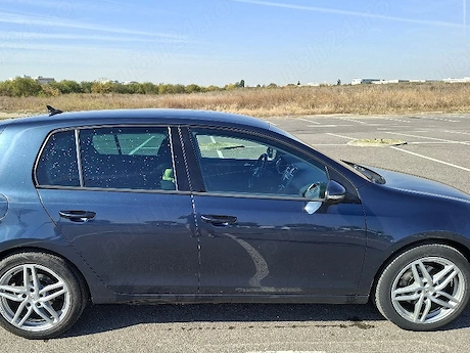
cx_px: 206
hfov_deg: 59.8
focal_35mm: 30
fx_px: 407
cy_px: 213
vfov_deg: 46.5
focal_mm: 5.54
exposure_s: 1/1250
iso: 50
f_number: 1.8
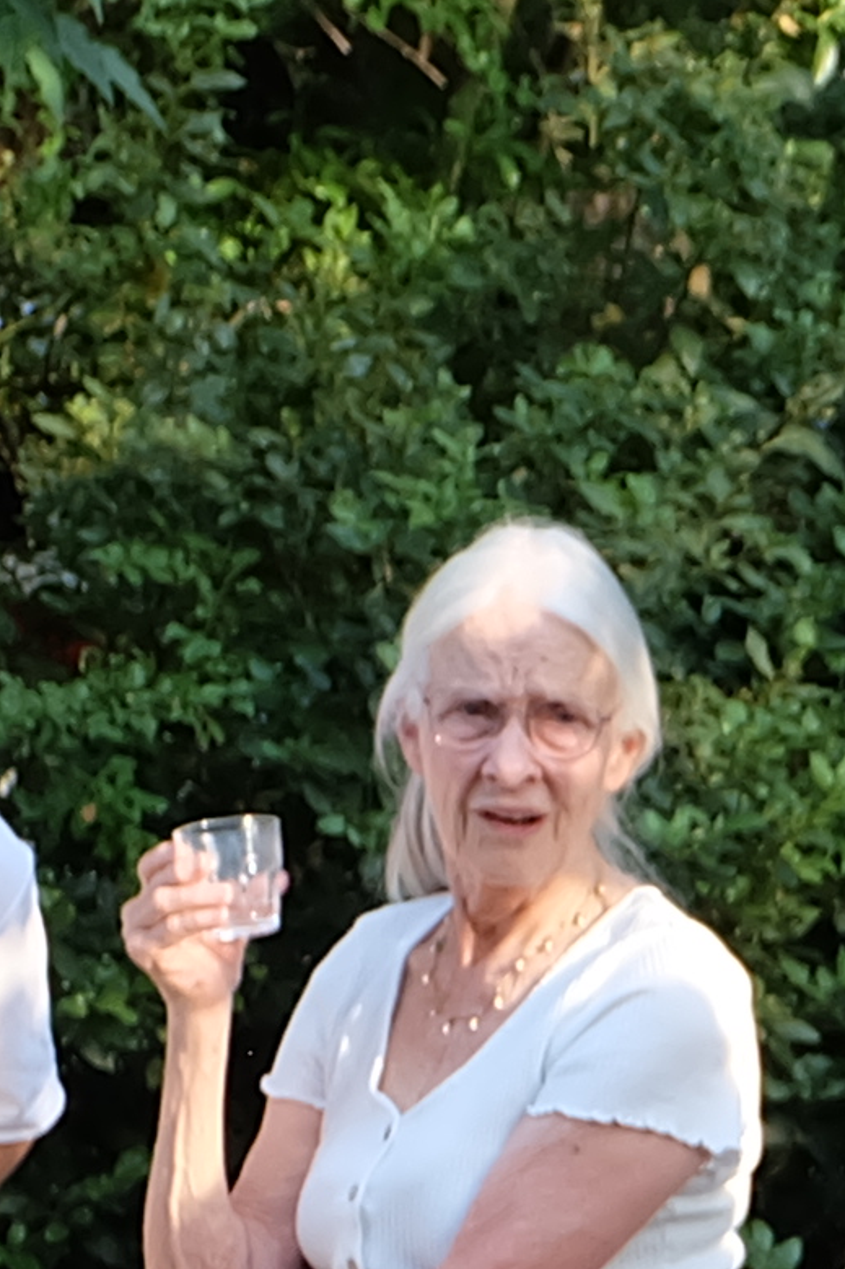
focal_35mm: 264
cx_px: 2489
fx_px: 9298
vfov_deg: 7.8
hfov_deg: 5.0
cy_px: 1140
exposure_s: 1/140
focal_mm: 28.2
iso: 400
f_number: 4.5
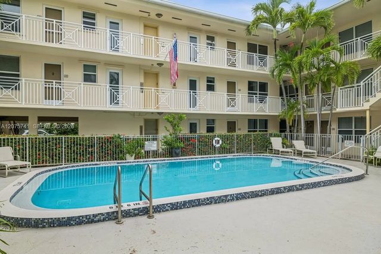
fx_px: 222
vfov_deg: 59.5
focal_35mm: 21
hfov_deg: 81.2
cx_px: 190
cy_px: 127
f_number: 10
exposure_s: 1/40
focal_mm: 21
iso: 200
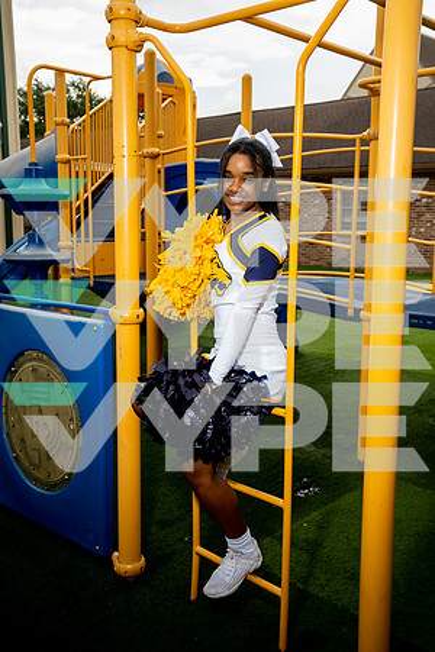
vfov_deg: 50.7
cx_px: 218
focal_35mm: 38
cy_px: 326
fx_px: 689
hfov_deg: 35.1
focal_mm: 38
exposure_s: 1/250
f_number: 5.6
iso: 250
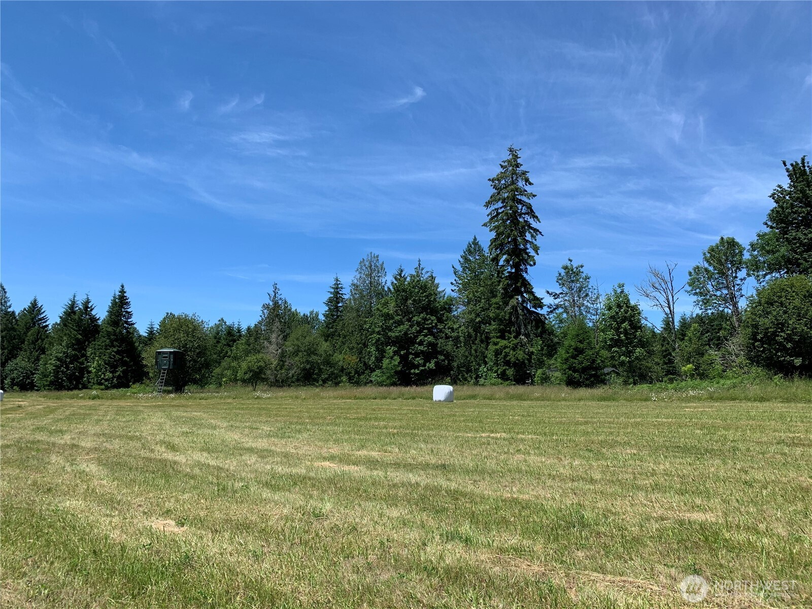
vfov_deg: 53.1
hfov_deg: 67.3
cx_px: 406
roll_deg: -0.7
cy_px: 304
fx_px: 610
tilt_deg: +7.8
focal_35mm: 26
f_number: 1.8
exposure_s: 1/1916
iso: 25
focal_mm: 4.25
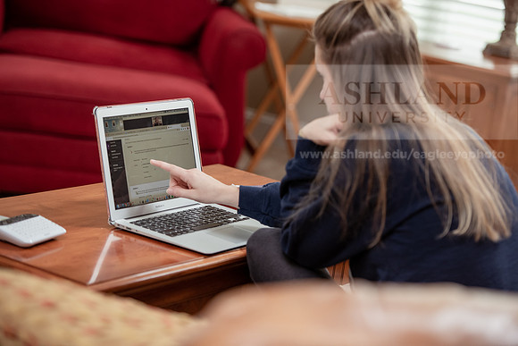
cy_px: 173
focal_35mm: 112
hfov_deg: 18.3
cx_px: 259
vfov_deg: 12.2
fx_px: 1612
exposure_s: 1/200
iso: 1000
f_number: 3.2
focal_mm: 112
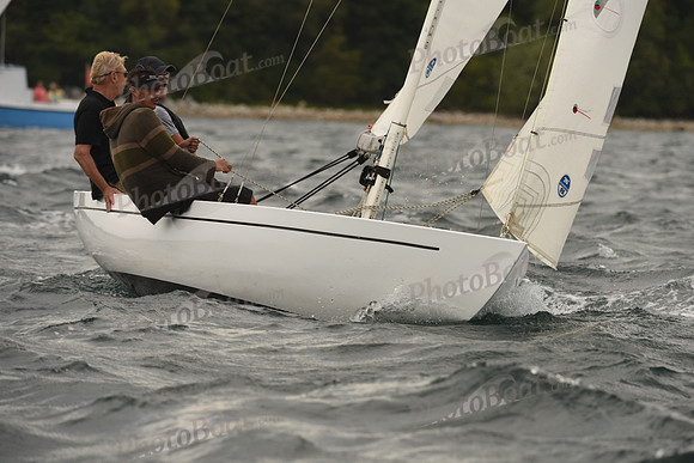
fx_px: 5977
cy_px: 232
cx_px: 347
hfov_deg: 6.6
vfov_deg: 4.4
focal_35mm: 310
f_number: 6.3
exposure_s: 1/640
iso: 250
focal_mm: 310
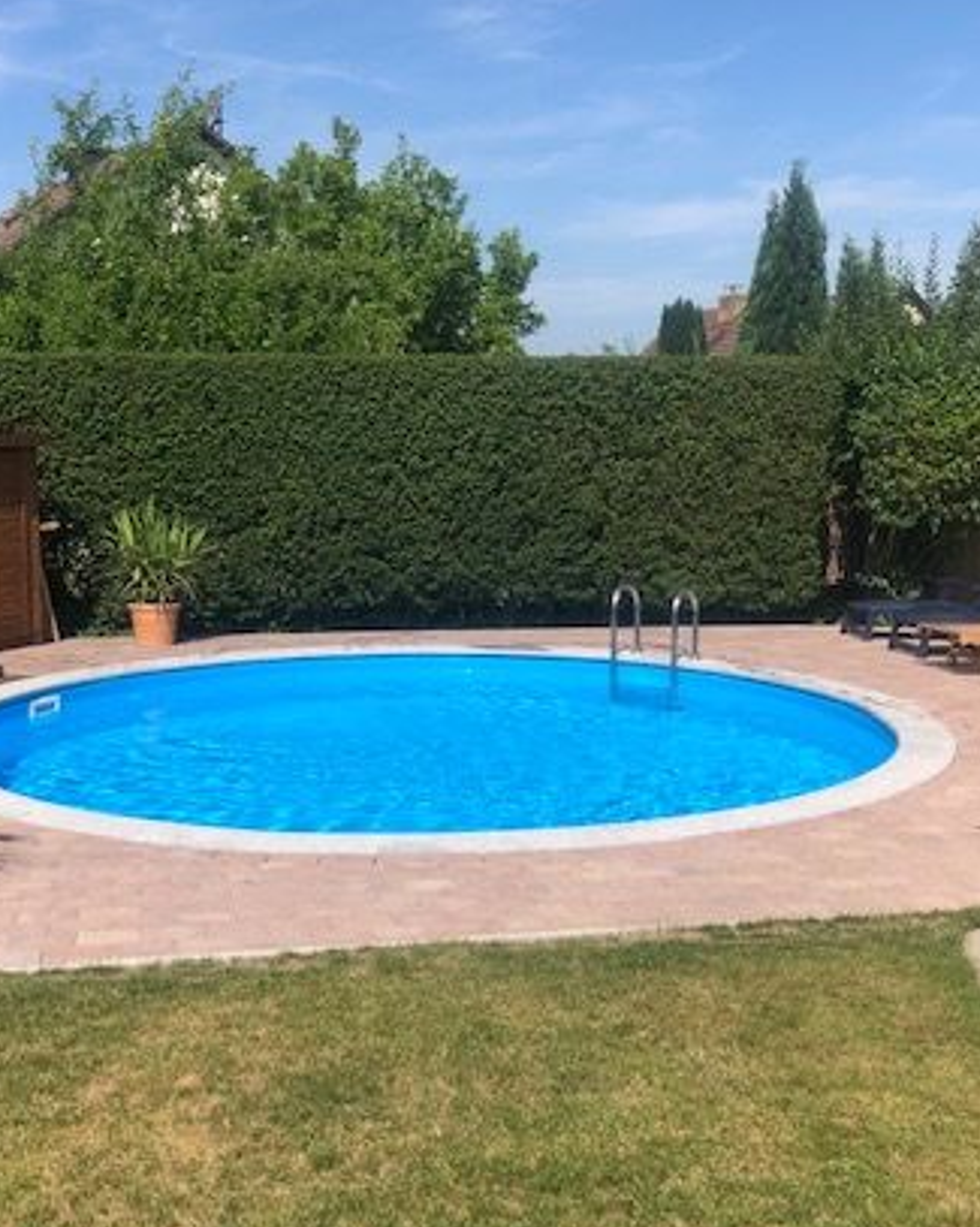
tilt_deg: -5.8
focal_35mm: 43
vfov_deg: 42.9
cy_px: 594
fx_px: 1561
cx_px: 461
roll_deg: +0.2
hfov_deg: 34.8
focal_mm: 4
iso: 20
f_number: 1.8
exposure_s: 1/2183
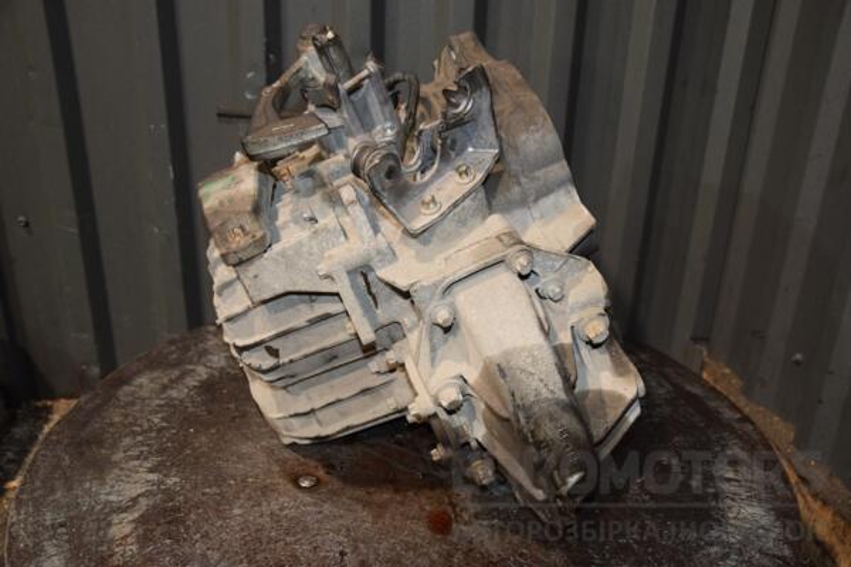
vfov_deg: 40.0
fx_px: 780
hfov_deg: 57.2
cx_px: 426
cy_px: 284
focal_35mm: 33
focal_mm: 22
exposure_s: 1/60
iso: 800
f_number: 5
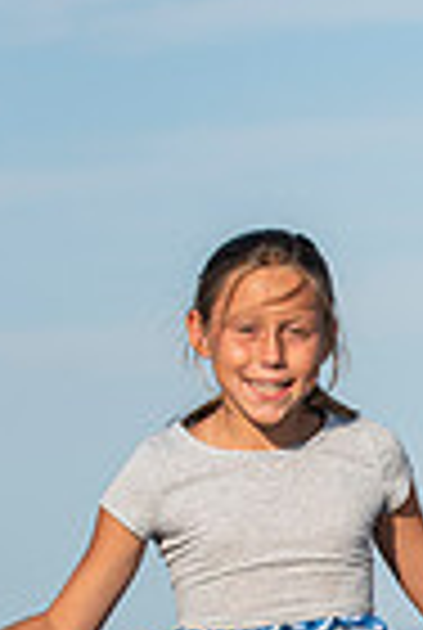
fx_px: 4612
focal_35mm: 263
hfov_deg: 5.2
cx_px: 486
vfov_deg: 7.8
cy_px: 662
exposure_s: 1/4000
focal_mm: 82
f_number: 3.5
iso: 250
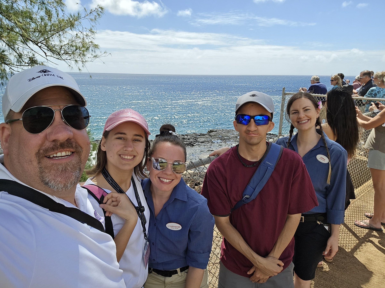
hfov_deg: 69.4
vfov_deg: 54.9
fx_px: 278
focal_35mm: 25
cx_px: 192
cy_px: 144
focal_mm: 3.3
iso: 25
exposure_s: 1/887
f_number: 2.2
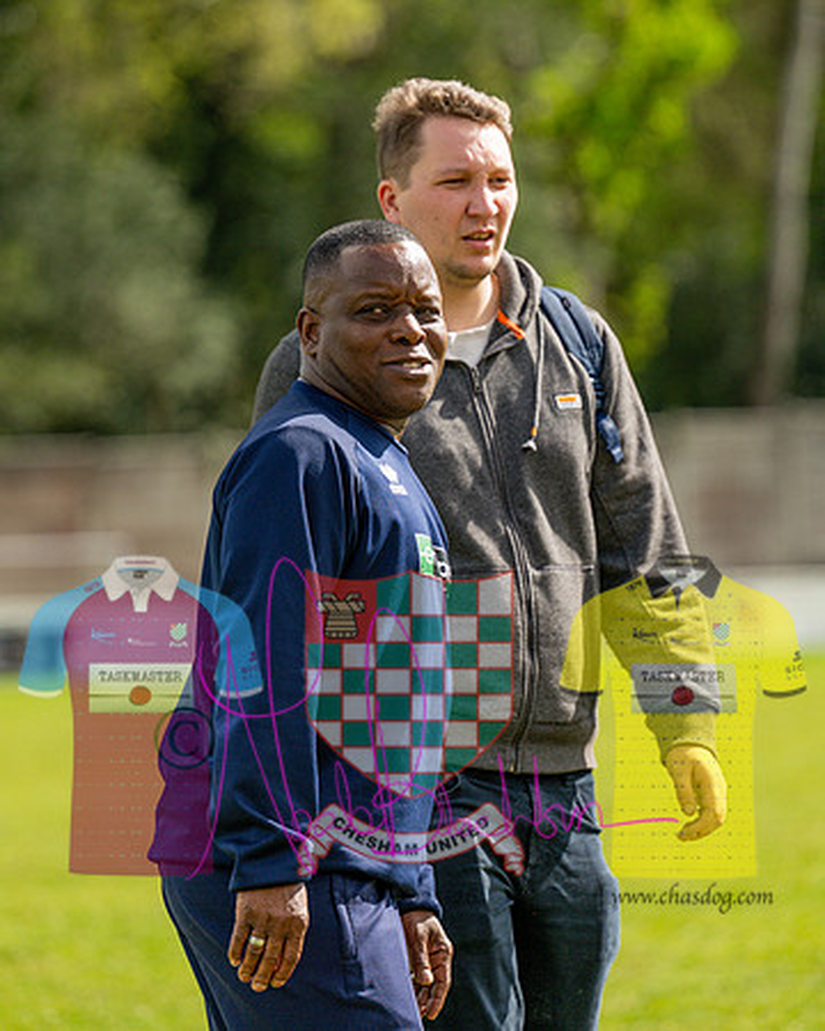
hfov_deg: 7.1
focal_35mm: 218
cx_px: 445
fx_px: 6639
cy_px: 463
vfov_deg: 8.9
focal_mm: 140
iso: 400
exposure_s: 1/5000
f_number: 2.8
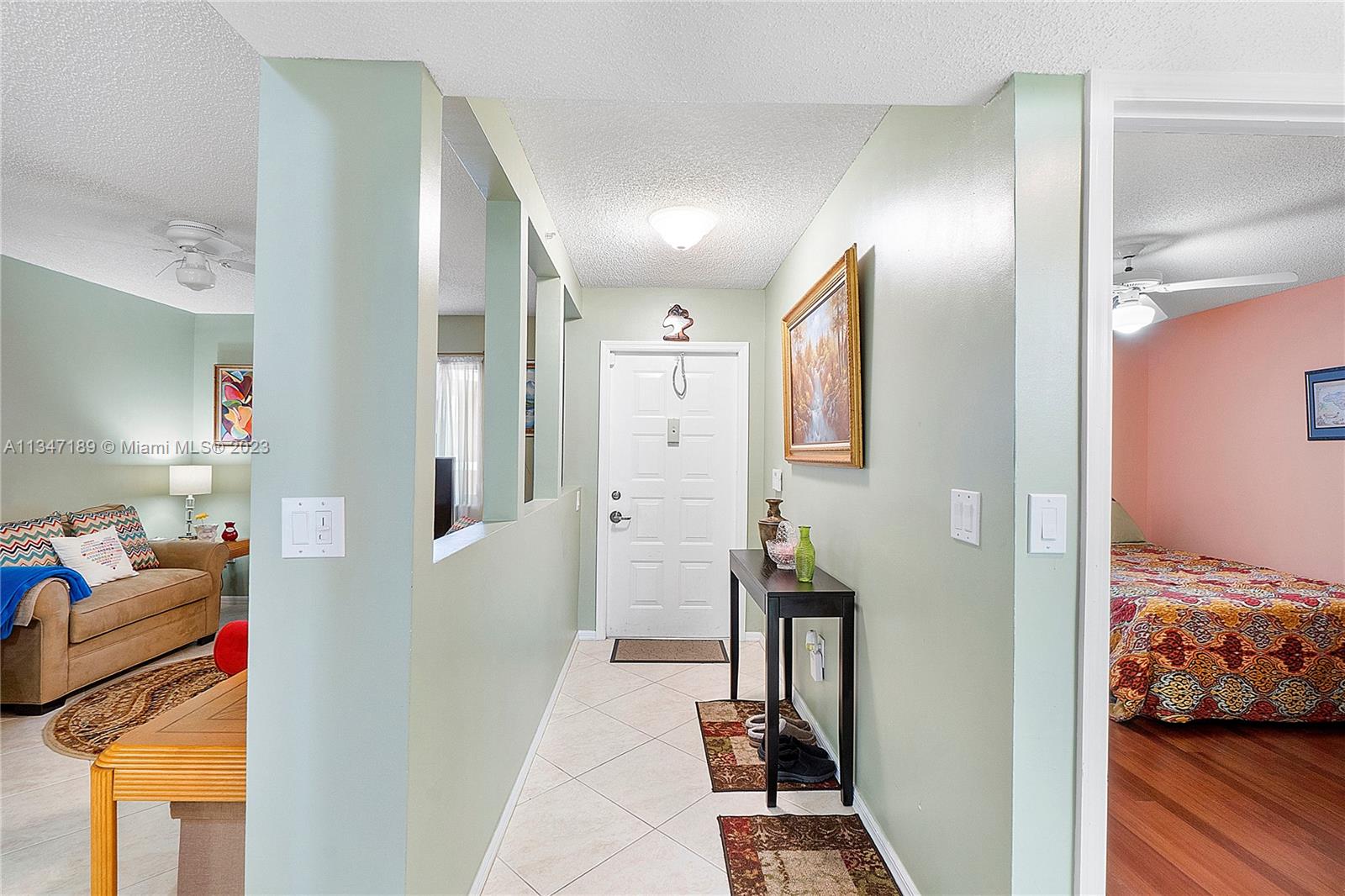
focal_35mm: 15
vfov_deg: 77.3
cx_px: 672
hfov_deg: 100.4
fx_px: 560
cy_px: 448
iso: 160
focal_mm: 10
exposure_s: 1/2.5
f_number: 11
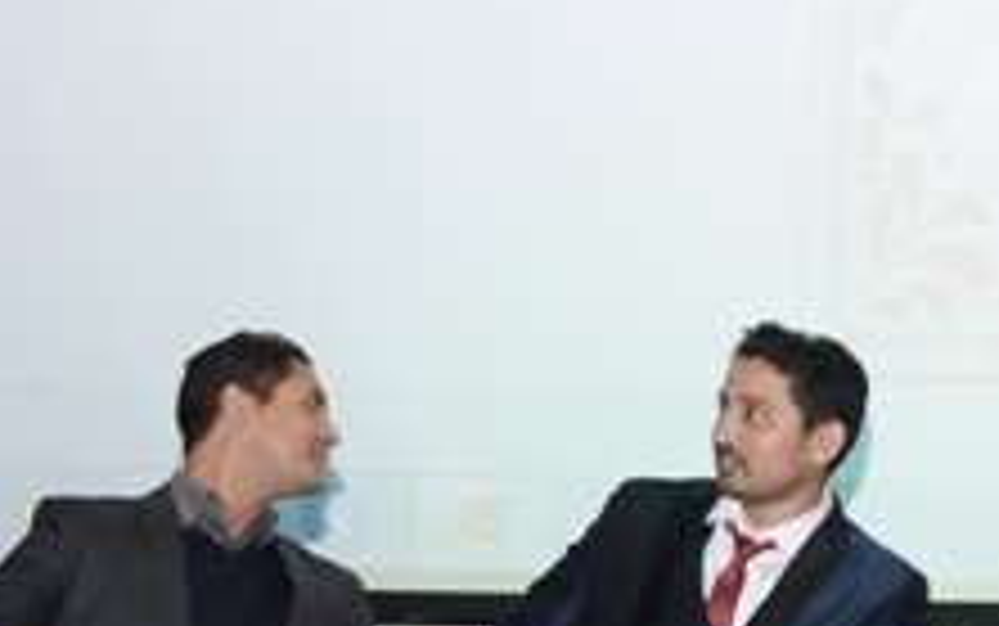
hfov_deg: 13.7
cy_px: 507
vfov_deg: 9.2
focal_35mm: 142
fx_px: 3875
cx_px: 1562
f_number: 4
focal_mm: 21
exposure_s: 1/125
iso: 800
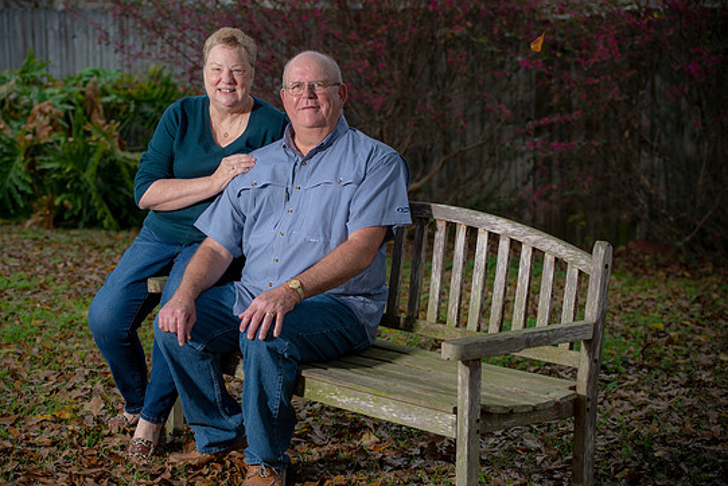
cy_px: 242
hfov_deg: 27.0
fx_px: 1517
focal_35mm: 75
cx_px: 339
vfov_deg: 18.2
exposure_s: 1/200
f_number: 4
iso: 160
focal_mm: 70
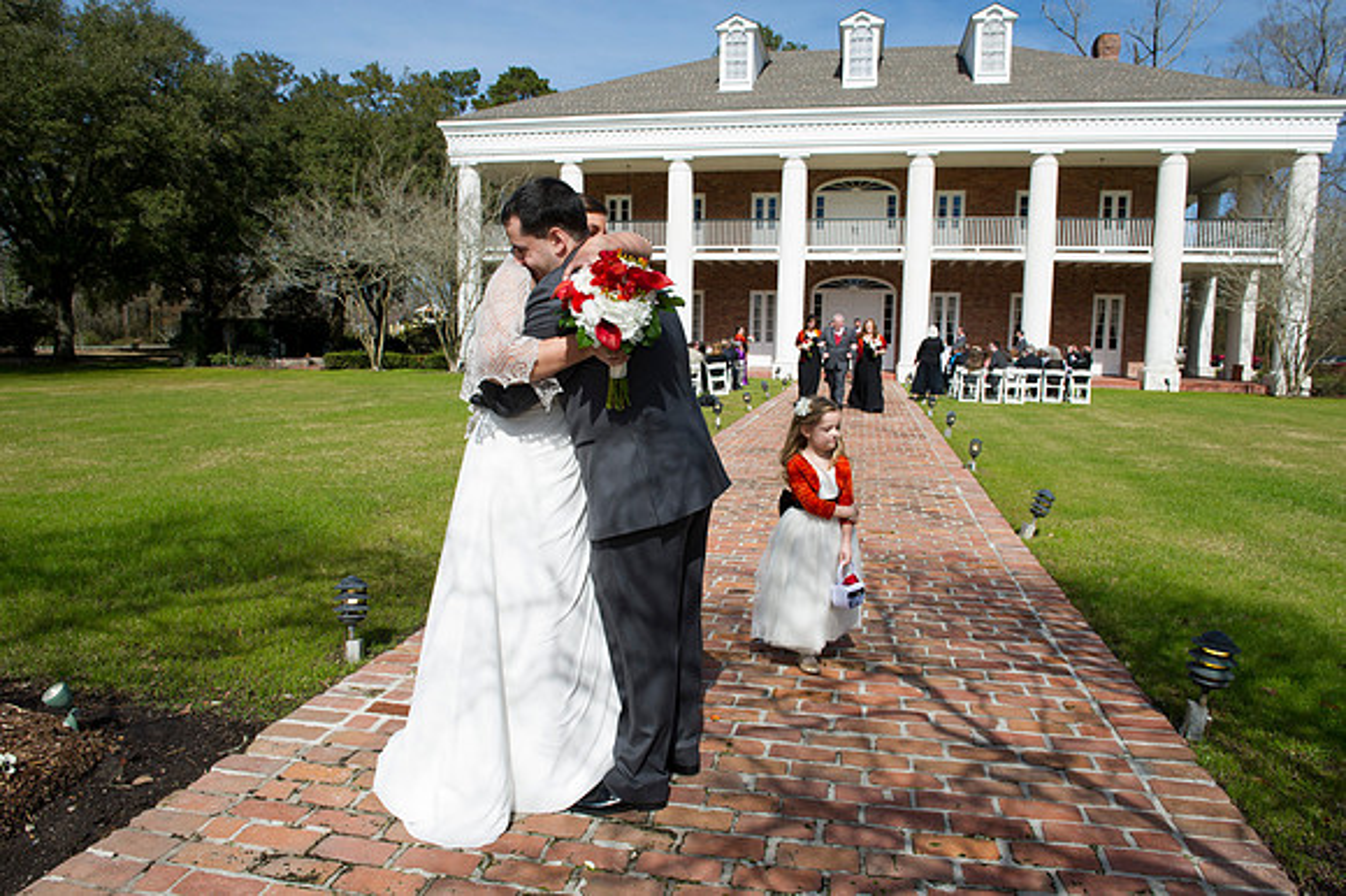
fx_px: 897
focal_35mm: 24
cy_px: 448
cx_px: 673
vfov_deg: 53.1
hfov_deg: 73.8
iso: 100
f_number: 11
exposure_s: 1/200
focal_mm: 24
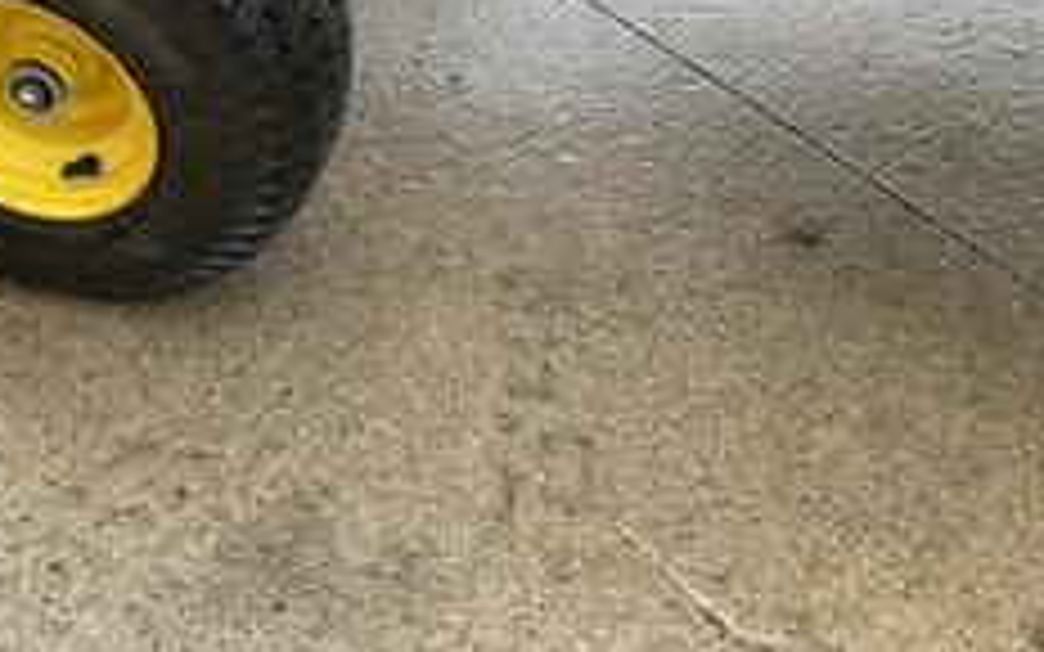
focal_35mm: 53
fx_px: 1508
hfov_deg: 36.7
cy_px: 45
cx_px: 184
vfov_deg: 23.7
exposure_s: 1/122
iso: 20
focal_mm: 3
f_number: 1.8
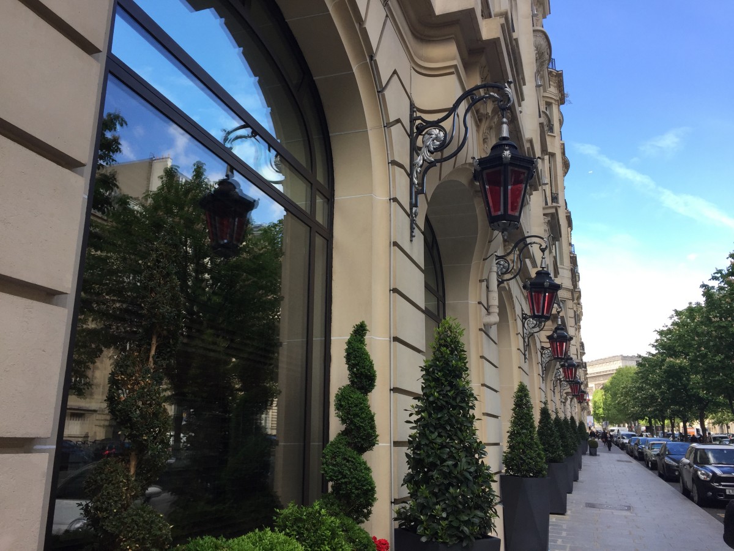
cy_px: 276
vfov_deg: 48.2
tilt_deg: +14.1
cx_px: 367
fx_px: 615
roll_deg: -1.9
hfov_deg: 61.7
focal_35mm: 29
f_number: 2.2
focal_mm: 4.15
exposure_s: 1/421
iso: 32
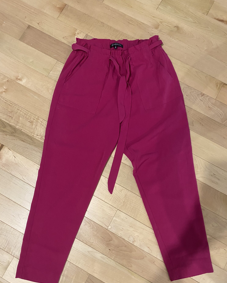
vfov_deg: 62.1
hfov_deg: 51.5
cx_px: 115
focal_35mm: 28
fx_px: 235
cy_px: 154
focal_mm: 4.25
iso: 500
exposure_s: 1/30
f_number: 1.8
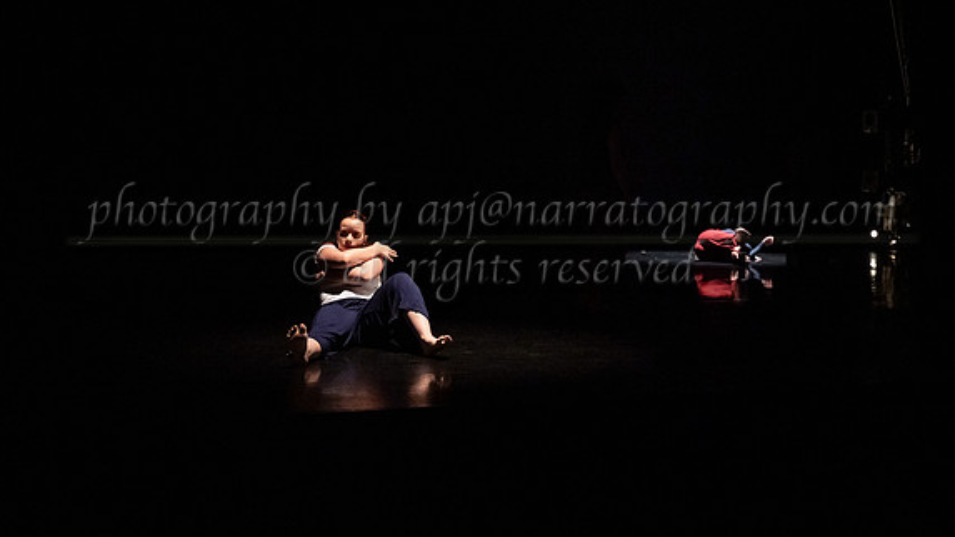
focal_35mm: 52
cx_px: 475
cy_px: 238
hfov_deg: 39.9
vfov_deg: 23.0
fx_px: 1316
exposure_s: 1/250
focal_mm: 49
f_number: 4
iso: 4000
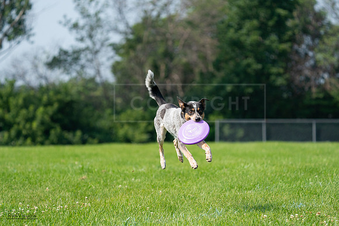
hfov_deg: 8.5
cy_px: 113
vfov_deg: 5.7
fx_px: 2289
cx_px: 170
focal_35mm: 243
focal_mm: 243
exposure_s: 1/4000
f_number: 5.6
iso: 1250
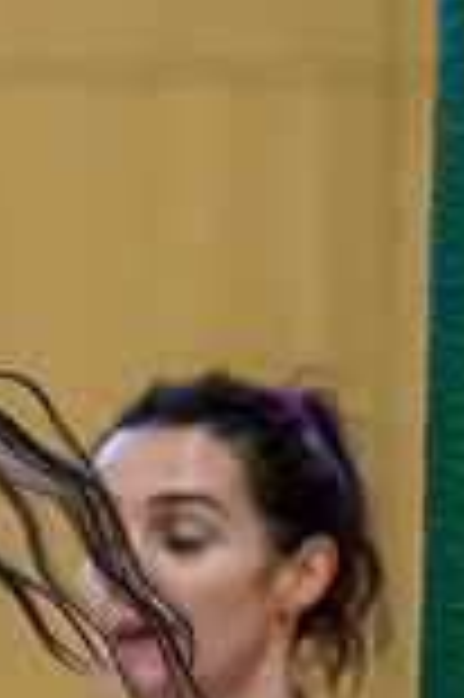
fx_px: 15248
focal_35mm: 787
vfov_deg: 2.6
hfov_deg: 1.7
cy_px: 126
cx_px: -1179
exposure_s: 1/1000
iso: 4000
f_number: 3.2
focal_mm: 140
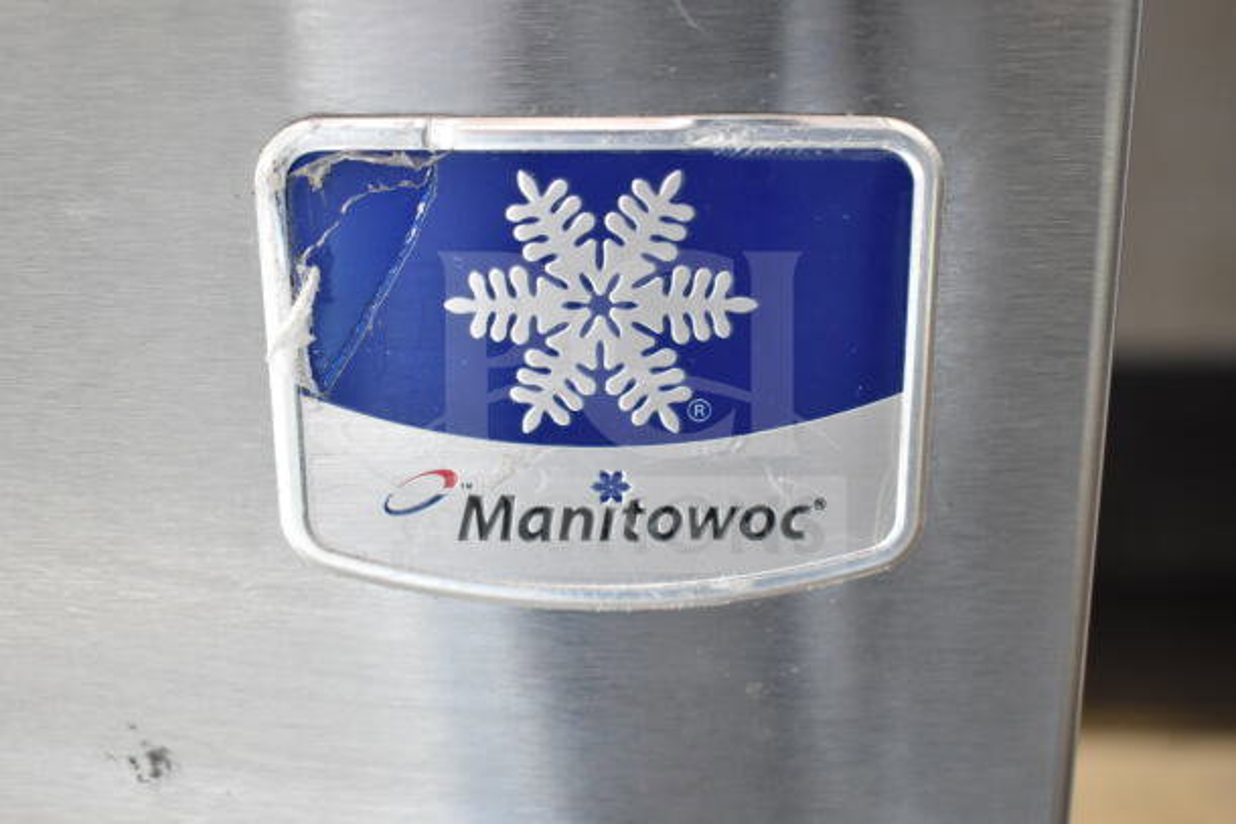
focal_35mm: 52
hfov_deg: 37.8
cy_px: 412
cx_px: 618
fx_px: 1803
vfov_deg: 25.8
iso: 1600
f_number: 4.5
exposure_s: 1/80
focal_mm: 35
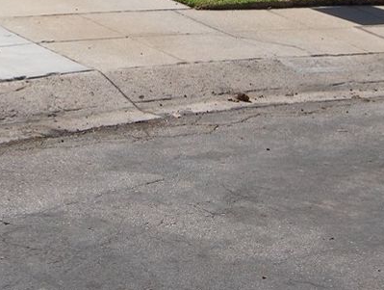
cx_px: -37
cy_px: -58
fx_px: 1112
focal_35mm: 100
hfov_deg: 18.8
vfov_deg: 14.4
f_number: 4.8
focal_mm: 8
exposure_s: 1/641
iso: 50
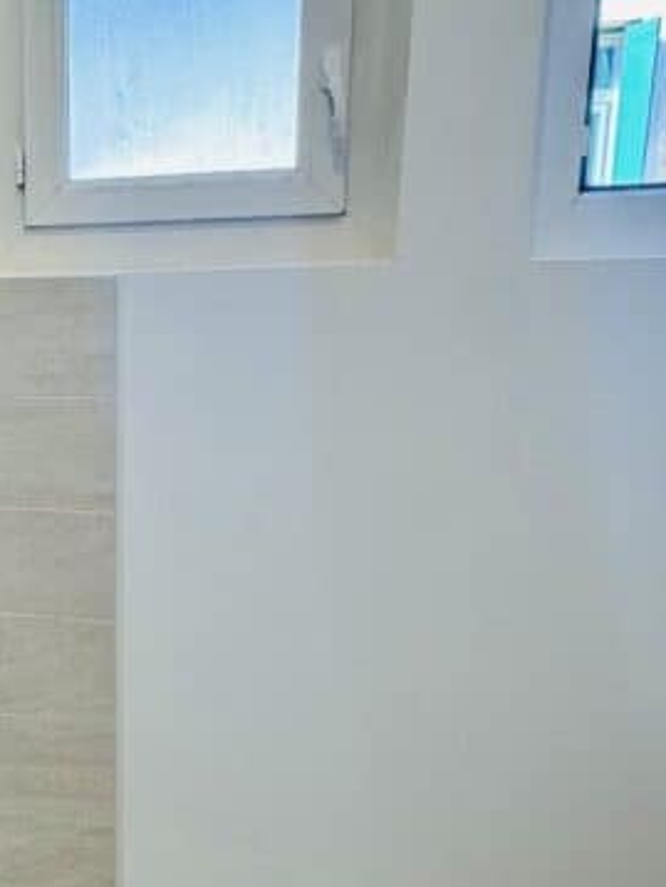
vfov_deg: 46.7
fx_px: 1025
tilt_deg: -11.9
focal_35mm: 40
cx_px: -45
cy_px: 473
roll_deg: +1.7
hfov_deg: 32.2
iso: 125
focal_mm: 2.22
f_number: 2.2
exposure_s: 1/100
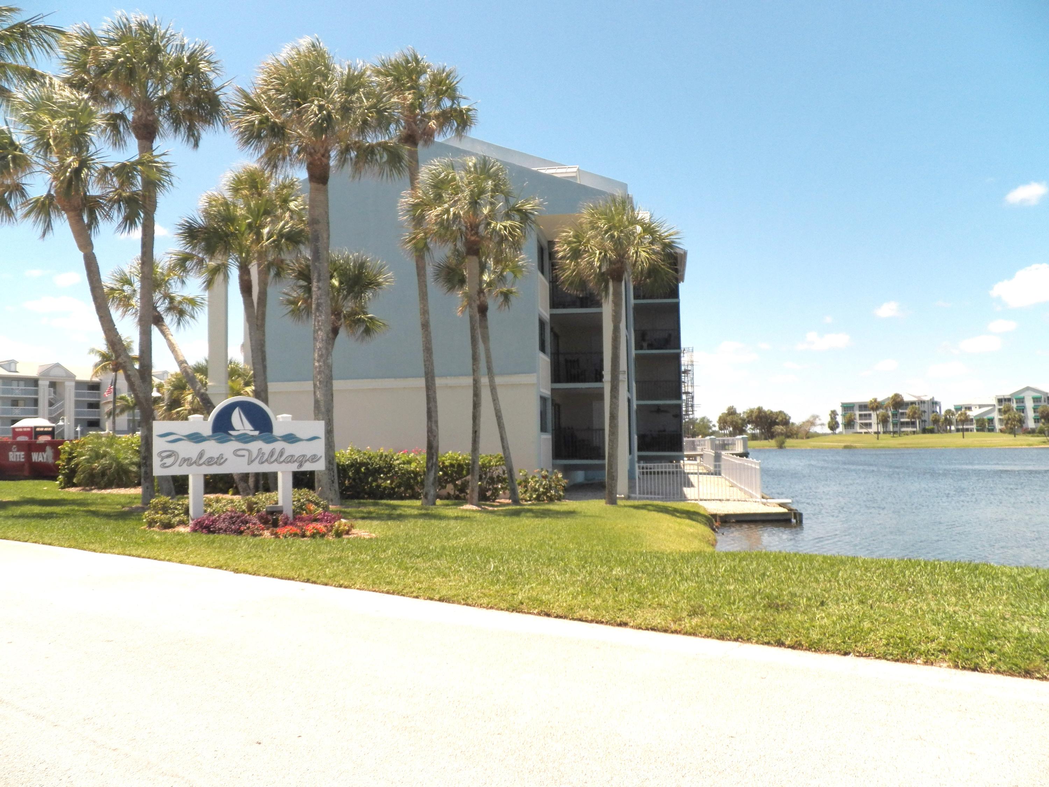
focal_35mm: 28
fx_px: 849
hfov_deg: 63.4
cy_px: 394
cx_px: 524
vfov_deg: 49.7
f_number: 4
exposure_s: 1/1600
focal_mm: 4.9
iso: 125
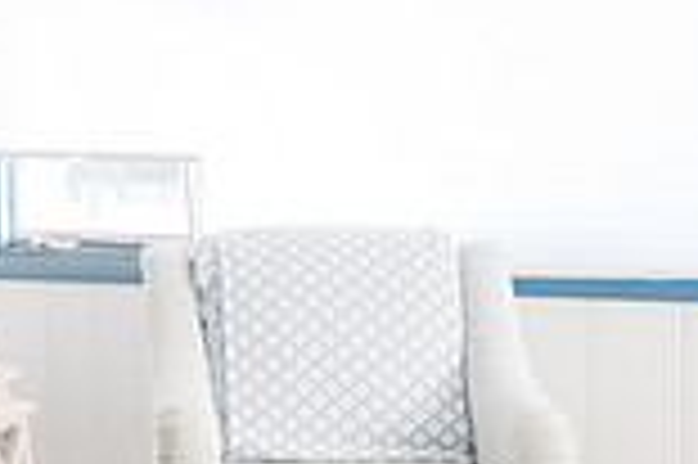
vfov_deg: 10.4
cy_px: 349
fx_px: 2537
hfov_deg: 15.1
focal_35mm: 131
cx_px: -162
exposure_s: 1/500
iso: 1000
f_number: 2.8
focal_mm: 35
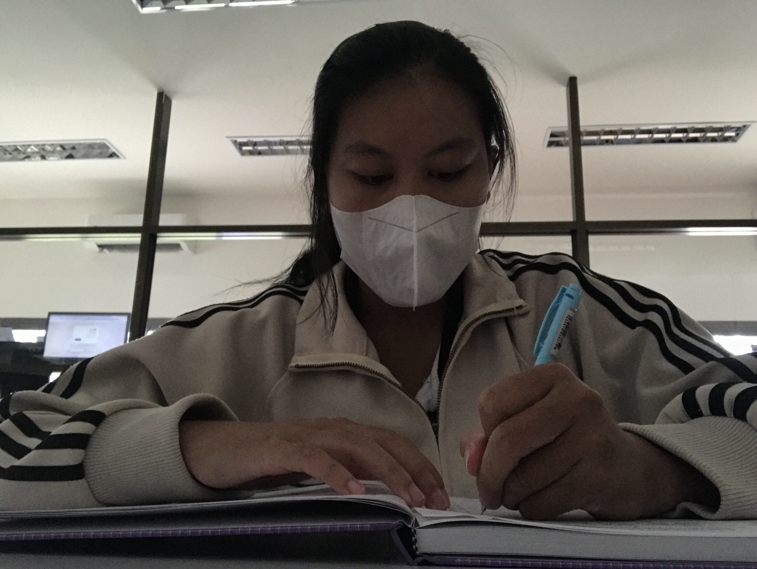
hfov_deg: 56.8
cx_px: 378
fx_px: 700
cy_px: 284
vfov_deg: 44.2
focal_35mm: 32
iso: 200
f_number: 2.2
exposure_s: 1/33
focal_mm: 2.87
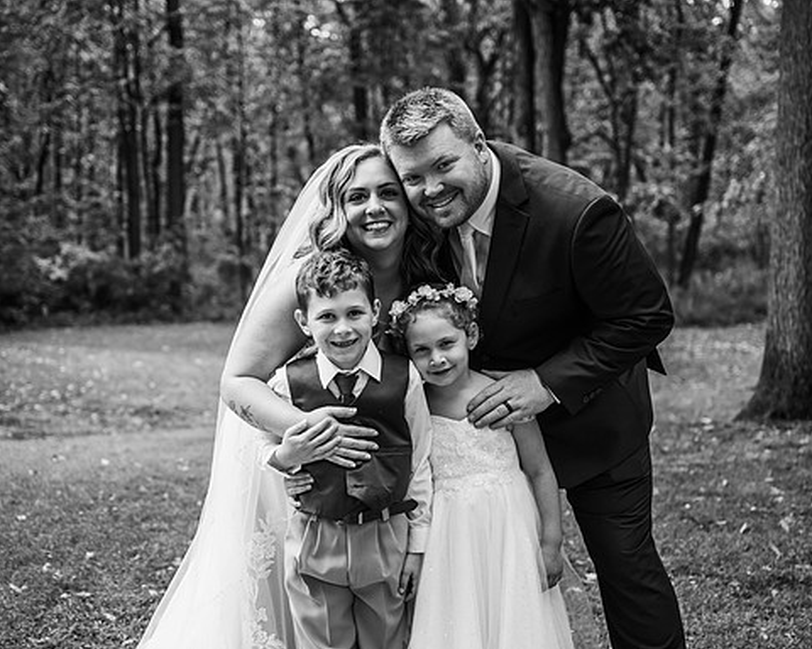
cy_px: 339
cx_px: 399
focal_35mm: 52
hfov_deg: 36.0
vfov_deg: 29.1
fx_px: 1250
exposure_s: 1/400
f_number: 2.8
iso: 200
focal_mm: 44
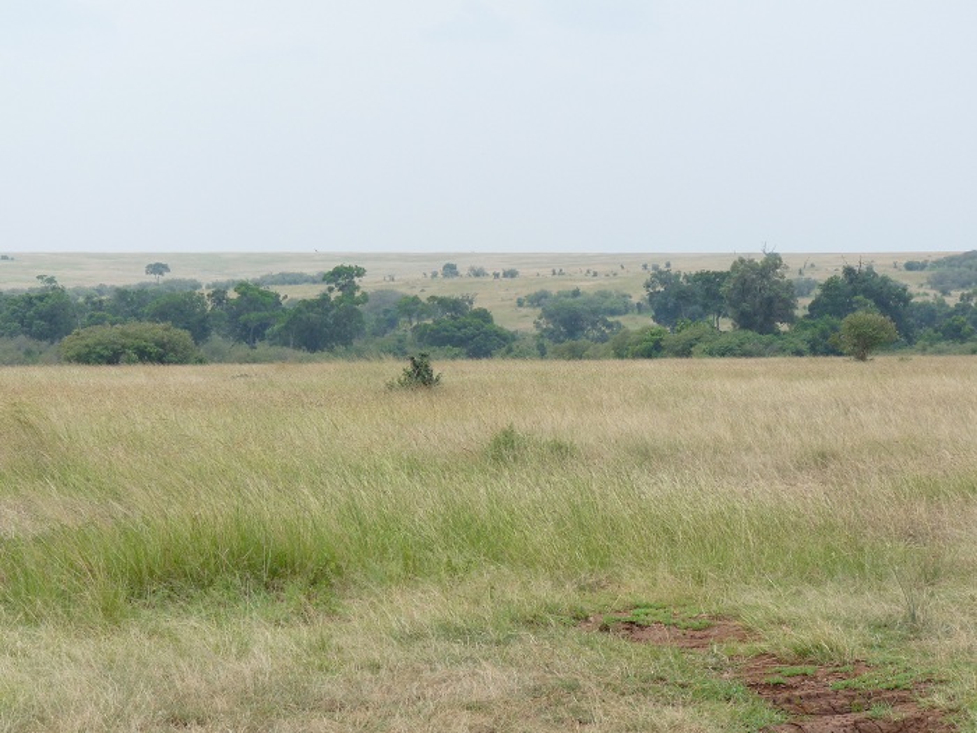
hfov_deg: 18.7
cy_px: 366
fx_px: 2964
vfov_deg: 14.1
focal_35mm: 105
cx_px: 488
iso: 100
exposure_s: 1/320
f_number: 5.6
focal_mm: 18.7
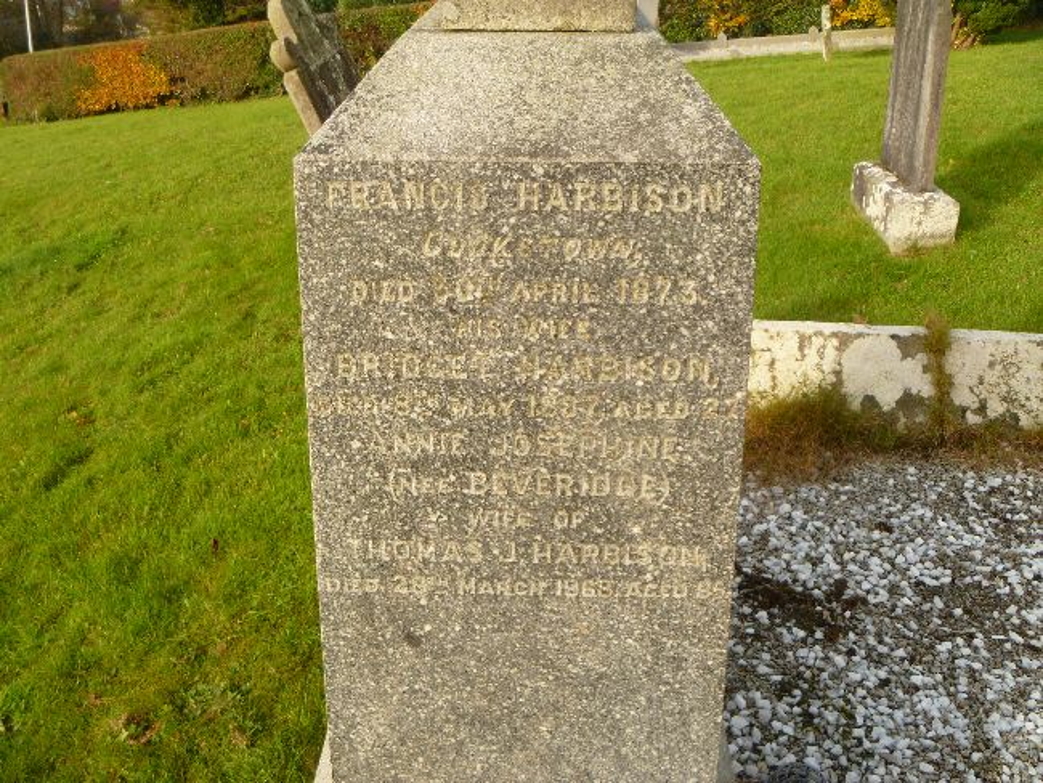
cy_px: 392
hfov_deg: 52.6
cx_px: 522
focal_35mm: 35
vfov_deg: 40.7
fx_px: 1055
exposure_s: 1/200
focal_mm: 6.3
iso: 100
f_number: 3.5
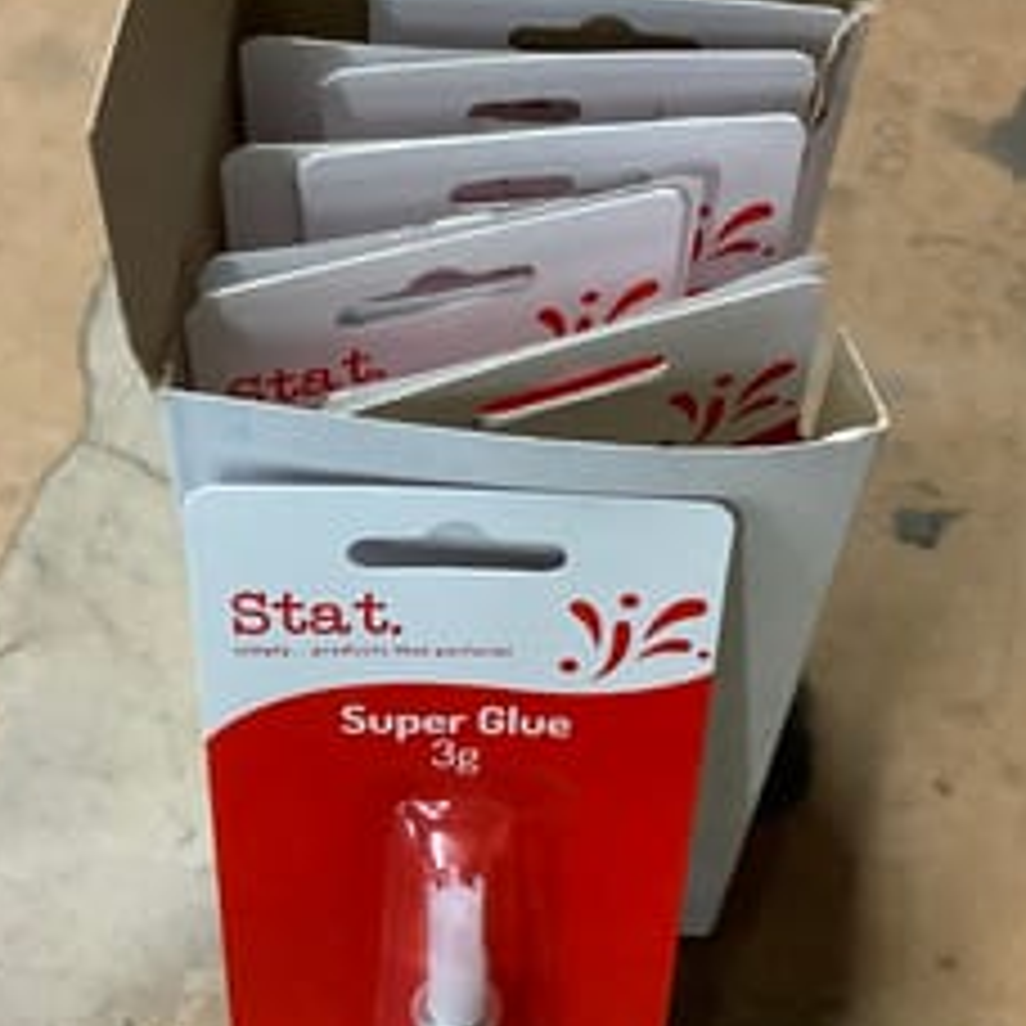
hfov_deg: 28.6
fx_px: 2012
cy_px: 493
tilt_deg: -59.3
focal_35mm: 60
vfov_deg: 28.6
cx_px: 446
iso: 400
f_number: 2.4
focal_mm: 3.3
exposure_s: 1/33
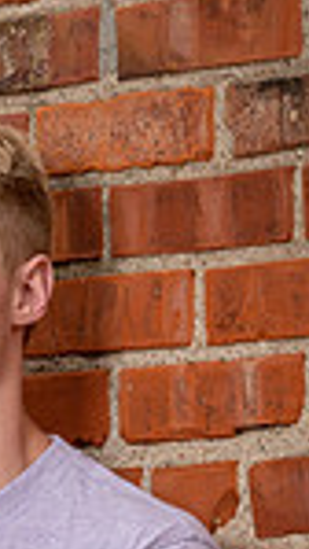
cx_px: -434
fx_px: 4159
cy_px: 676
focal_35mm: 286
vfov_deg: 7.5
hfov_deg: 4.2
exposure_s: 1/160
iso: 100
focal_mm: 70
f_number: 6.3
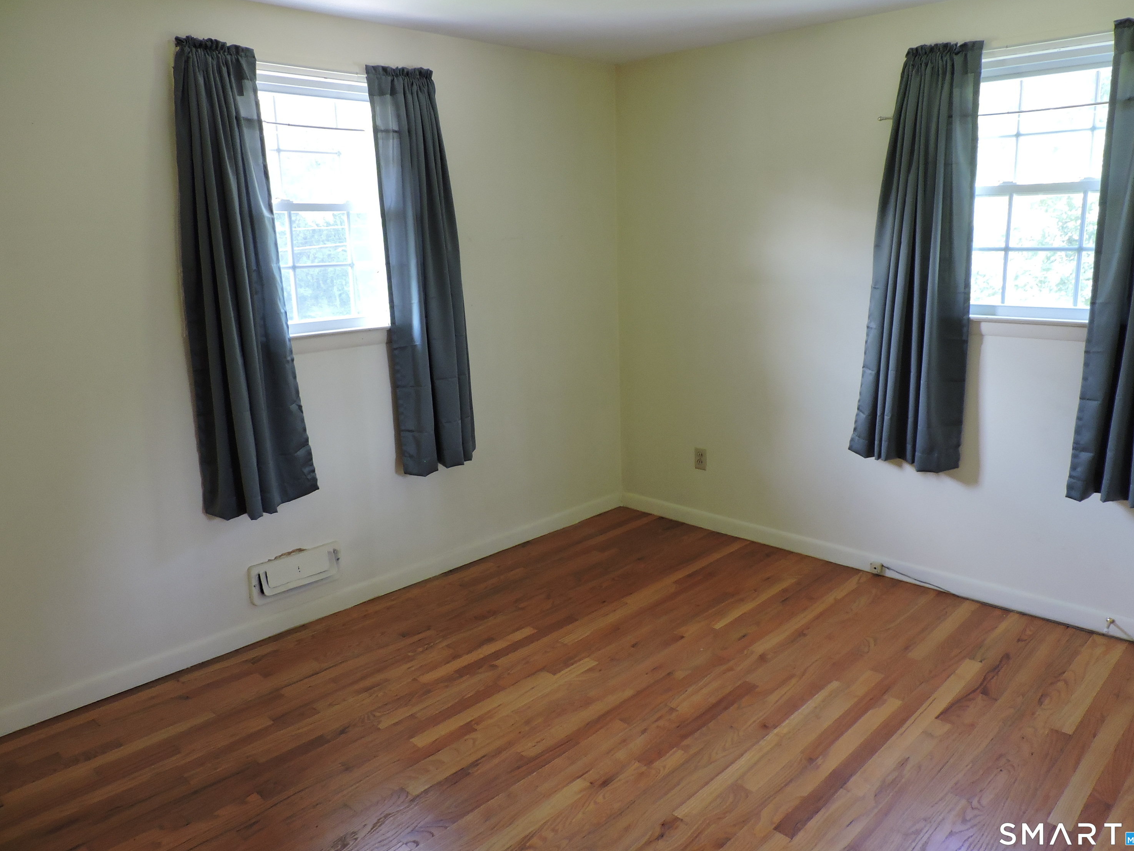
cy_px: 411
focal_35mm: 25
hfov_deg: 69.4
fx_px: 819
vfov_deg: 54.9
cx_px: 584
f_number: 3
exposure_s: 1/30
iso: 360
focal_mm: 4.3
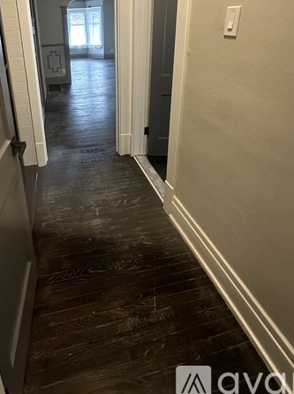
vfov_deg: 74.2
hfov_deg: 61.8
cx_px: 98
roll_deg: +1.6
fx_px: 238
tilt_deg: -18.2
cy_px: 106
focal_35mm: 21
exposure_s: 1/60
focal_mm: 2.22
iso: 800
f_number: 2.2
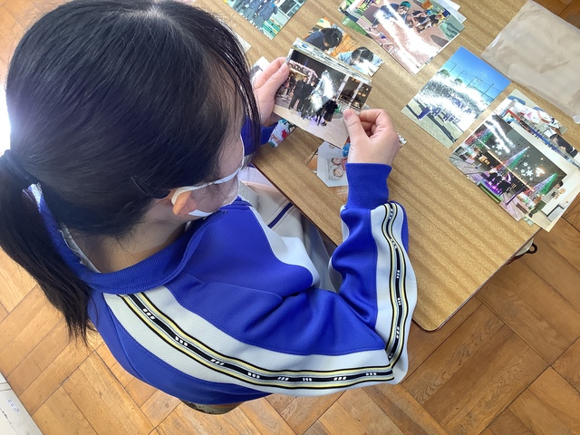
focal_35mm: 31
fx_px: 519
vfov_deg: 45.4
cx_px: 290
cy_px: 218
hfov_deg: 58.4
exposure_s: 1/60
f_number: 2.4
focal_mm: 3.3
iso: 80
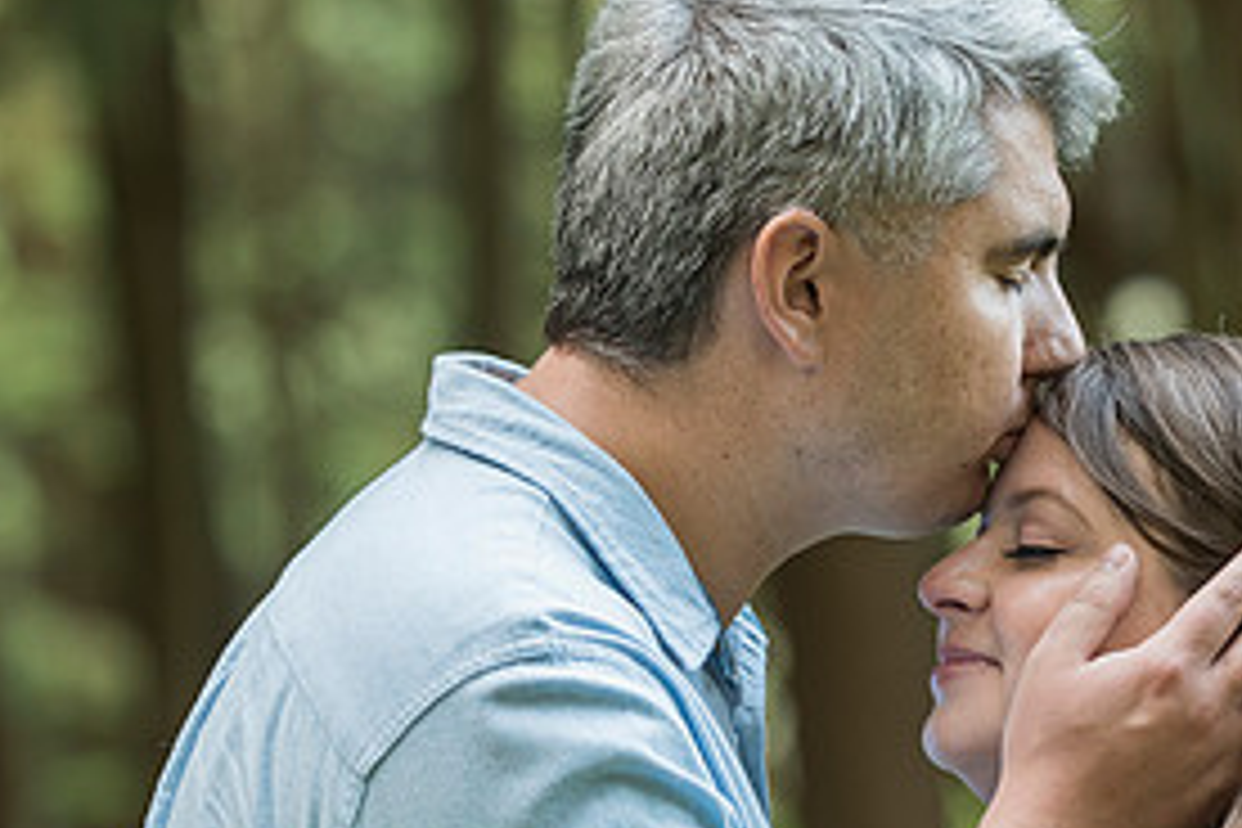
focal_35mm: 231
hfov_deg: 8.9
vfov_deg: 5.9
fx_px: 7969
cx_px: 904
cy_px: 362
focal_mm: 110
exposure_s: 1/200
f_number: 2.8
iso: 800
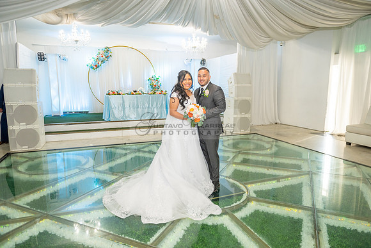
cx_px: 186
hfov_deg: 73.7
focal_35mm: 24
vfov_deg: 53.2
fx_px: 247
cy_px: 124
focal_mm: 24
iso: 800
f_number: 3.2
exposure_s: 1/160
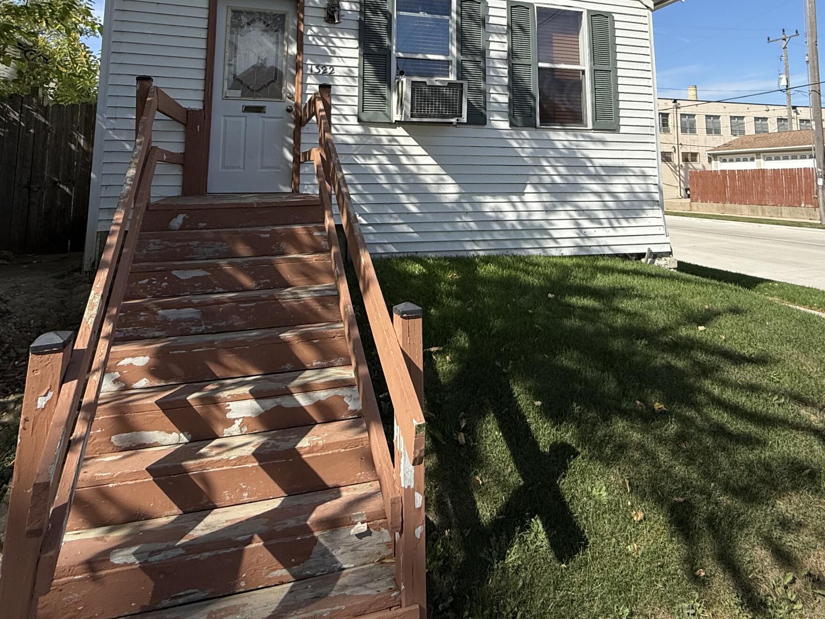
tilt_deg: +8.7
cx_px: 450
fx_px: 572
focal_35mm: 24
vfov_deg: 52.2
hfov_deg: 71.4
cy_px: 102
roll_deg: -0.1
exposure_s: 1/2237
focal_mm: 2.22
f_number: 2.2
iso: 50
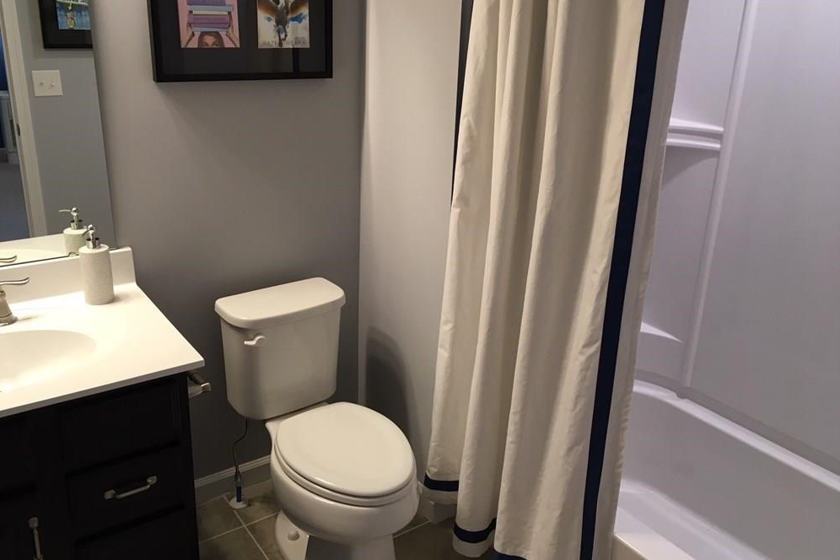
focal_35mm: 31
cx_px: 410
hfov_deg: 60.3
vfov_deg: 42.3
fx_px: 723
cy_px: 258
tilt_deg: -20.3
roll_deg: -2.3
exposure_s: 1/30
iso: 64
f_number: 2.2
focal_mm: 4.15
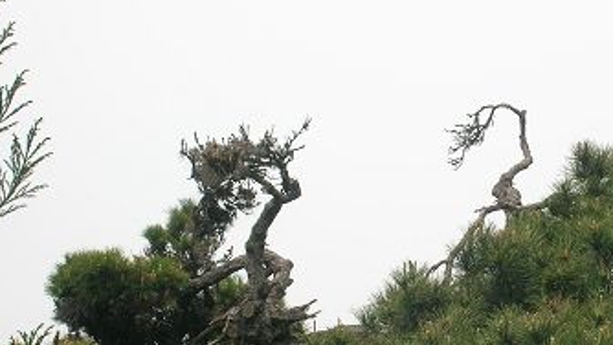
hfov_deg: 16.3
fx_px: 2130
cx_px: 433
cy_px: 302
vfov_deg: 9.2
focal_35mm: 131
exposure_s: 1/111
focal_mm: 13.6
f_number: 7.2
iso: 50
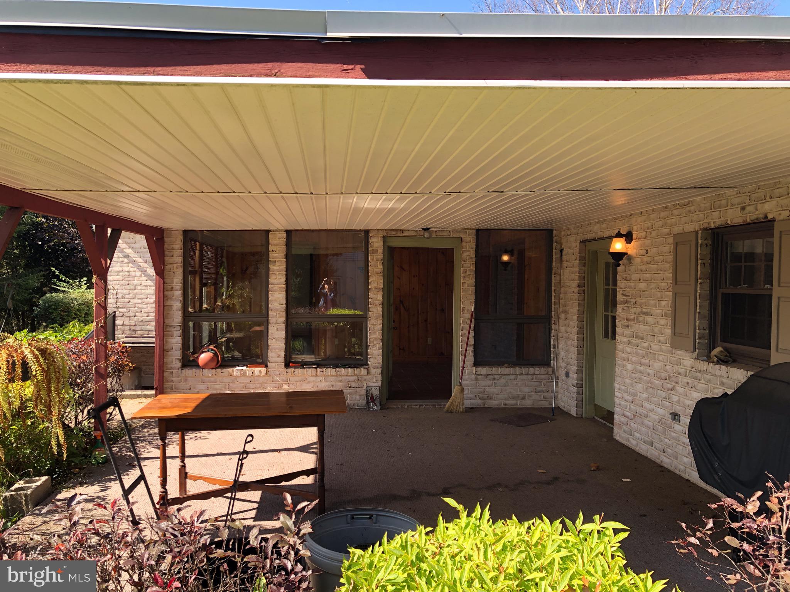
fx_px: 639
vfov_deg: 49.7
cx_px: 395
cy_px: 296
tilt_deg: -0.9
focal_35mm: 28
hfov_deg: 63.4
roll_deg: -1.2
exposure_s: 1/208
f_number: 1.8
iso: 20
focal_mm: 4
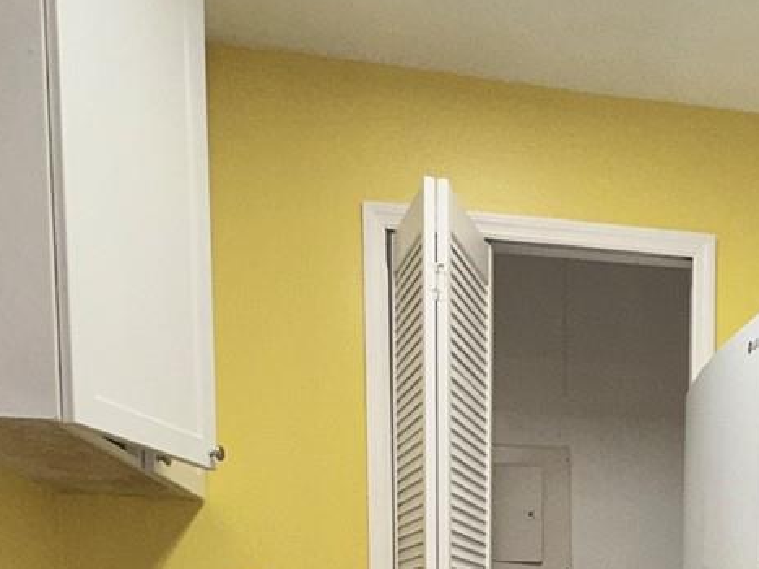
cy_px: 753
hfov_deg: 37.0
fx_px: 1052
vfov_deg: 25.7
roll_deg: -0.8
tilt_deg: -5.3
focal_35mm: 48
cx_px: 691
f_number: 2.2
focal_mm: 2.22
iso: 80
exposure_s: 1/122
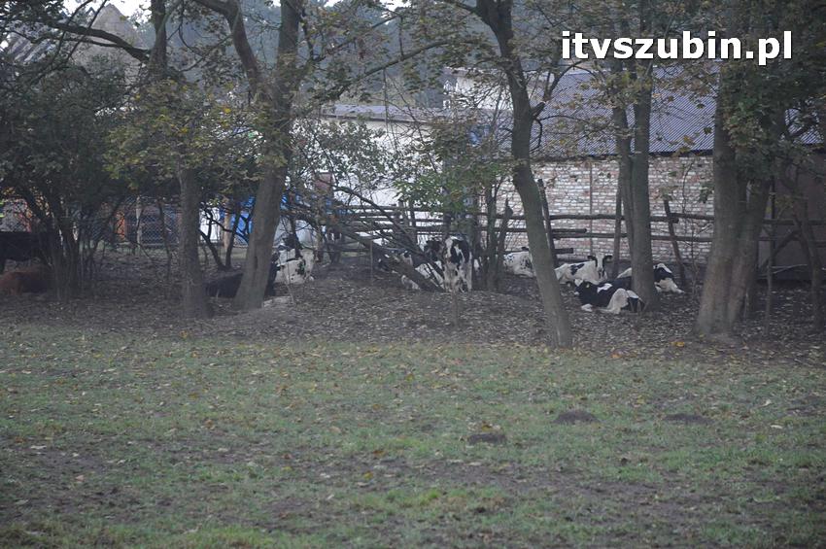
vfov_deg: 13.0
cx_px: 413
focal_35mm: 105
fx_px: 2407
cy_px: 274
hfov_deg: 19.5
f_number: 4.5
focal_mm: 70
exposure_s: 1/200
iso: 3200
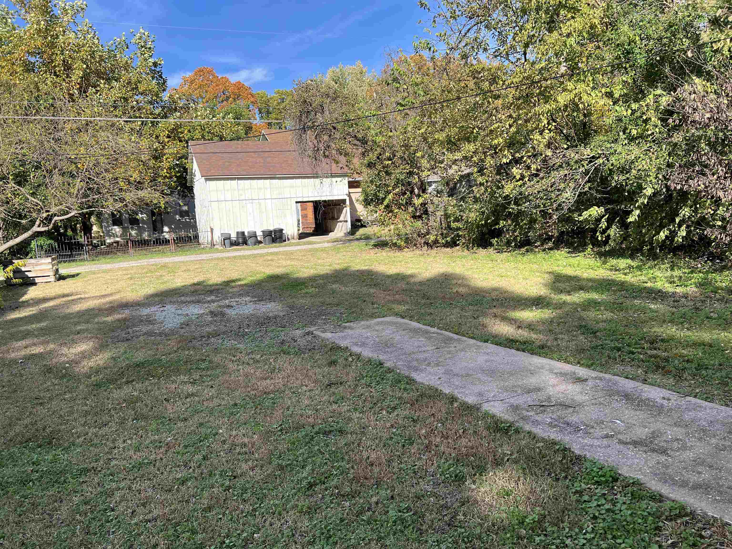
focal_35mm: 26
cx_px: 366
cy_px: 274
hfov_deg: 67.3
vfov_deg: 53.1
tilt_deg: -6.6
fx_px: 550
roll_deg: +3.8
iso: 50
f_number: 1.5
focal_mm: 5.7
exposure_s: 1/1698
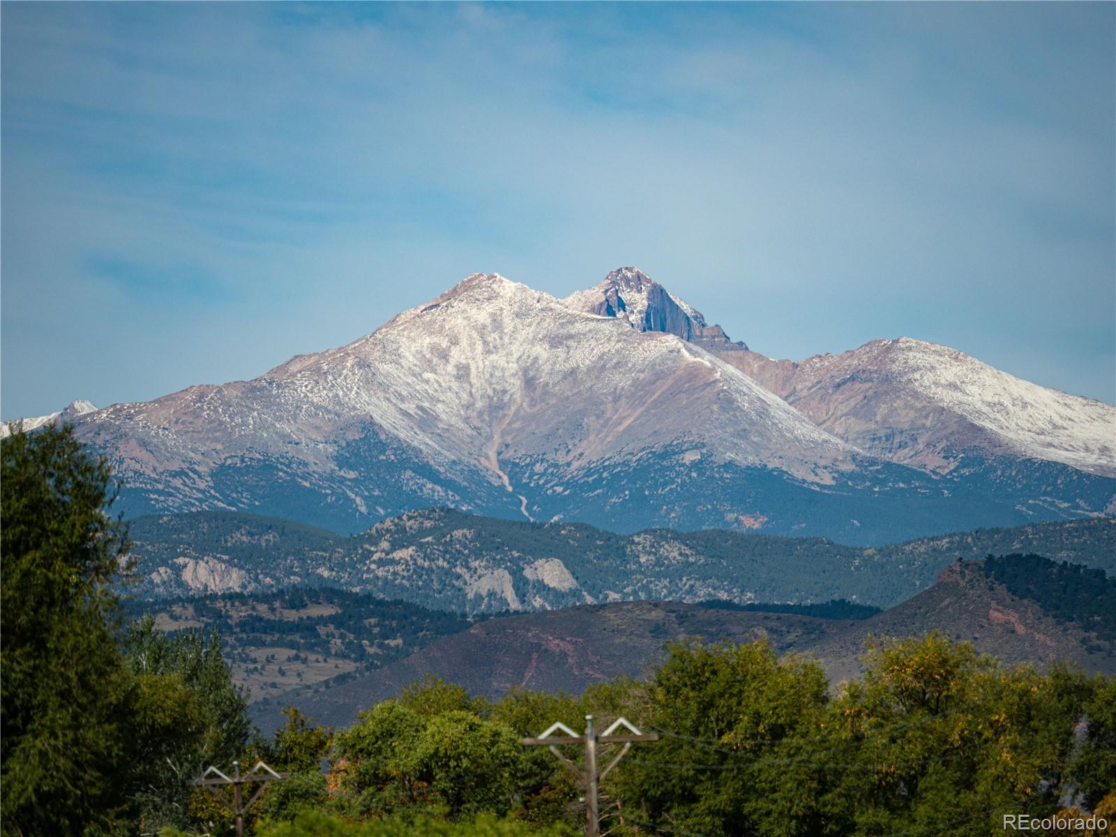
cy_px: 418
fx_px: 9672
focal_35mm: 300
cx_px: 558
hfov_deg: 6.6
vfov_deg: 5.0
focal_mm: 150
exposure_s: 1/2500
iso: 200
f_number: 2.8
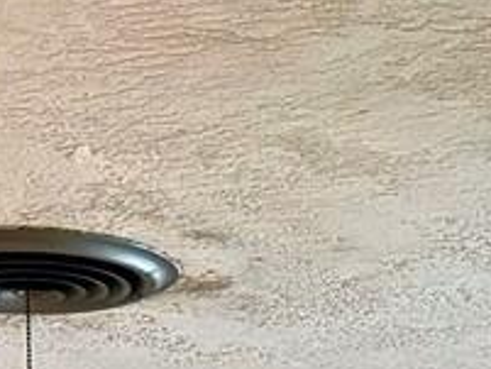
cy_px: 1403
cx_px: 261
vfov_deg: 6.5
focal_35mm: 191
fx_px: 2711
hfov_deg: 10.3
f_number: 1.78
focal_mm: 6.76
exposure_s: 1/60
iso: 500
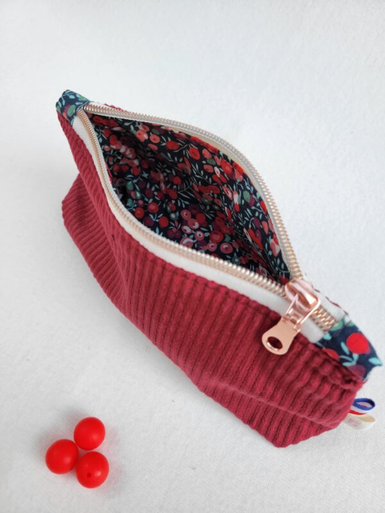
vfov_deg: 67.3
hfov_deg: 53.1
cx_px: 192
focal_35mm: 26
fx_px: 386
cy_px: 256
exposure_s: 1/120
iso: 50
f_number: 1.8
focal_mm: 5.4
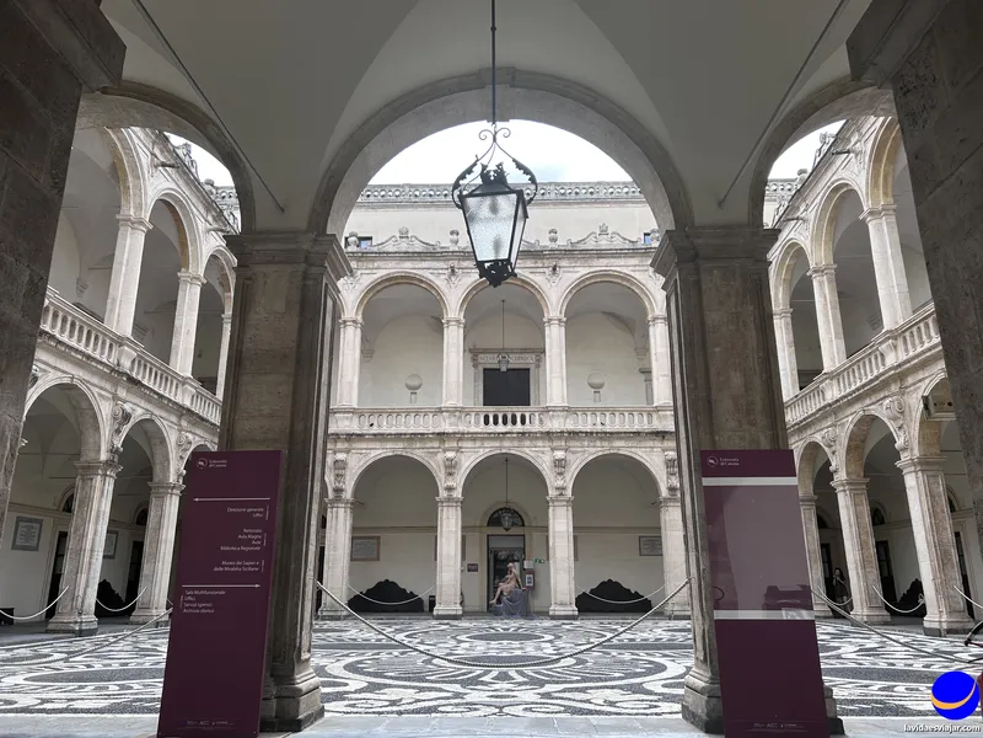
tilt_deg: +16.2
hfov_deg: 67.3
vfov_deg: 53.1
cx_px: 492
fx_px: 738
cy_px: 369
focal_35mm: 26
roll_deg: -0.1
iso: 50
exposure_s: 1/917
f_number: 1.5
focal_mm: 5.7
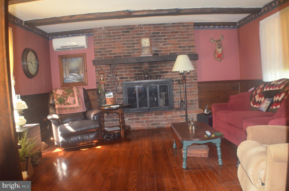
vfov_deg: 36.7
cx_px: 144
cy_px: 96
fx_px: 288
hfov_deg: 53.2
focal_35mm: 36
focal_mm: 24
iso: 3200
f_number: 4
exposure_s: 1/60
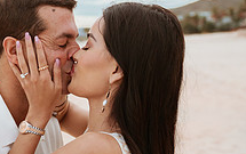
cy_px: 118
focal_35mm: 80
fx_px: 537
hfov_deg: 24.7
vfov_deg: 16.3
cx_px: 3
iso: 250
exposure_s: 1/4000
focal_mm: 28
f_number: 2.8
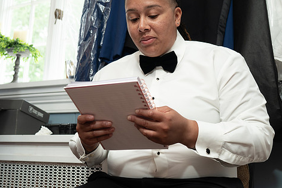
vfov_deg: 28.5
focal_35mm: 47
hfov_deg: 41.9
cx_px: 151
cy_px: 70
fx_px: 368
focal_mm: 35
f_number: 4
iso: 800
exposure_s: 1/200
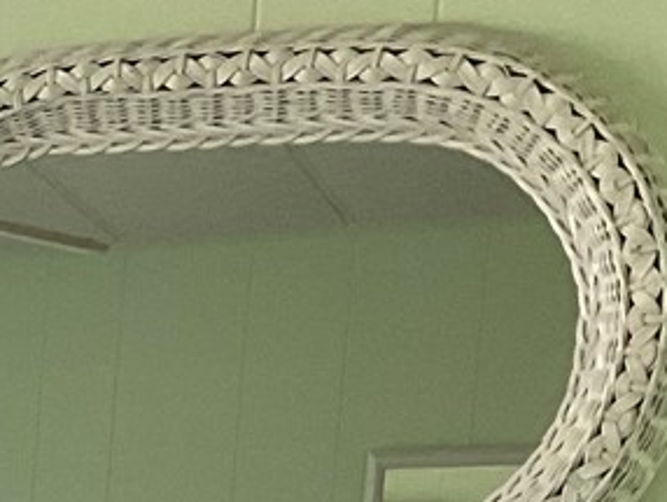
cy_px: 1160
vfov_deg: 8.5
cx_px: -977
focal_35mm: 162
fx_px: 3124
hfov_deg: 10.4
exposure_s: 1/60
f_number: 1.8
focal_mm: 3
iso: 50
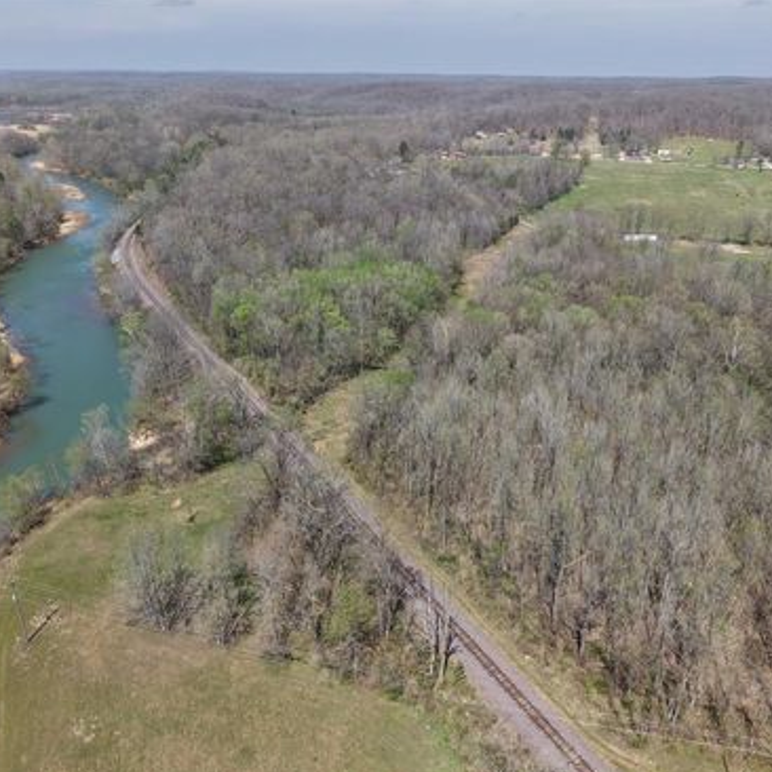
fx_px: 732
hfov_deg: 55.6
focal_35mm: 29
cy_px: 387
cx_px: 403
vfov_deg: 55.6
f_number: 1.8
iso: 120
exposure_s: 1/100
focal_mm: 8.67
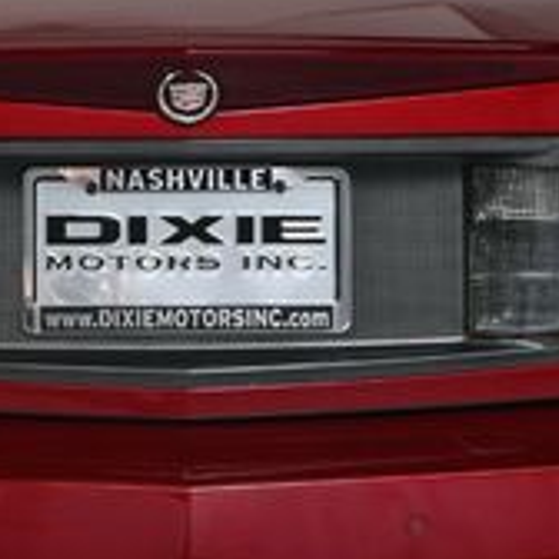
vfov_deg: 10.6
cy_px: 180
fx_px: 3015
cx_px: 143
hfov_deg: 10.6
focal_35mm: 165
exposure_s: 1/160
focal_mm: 34
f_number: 13
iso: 100
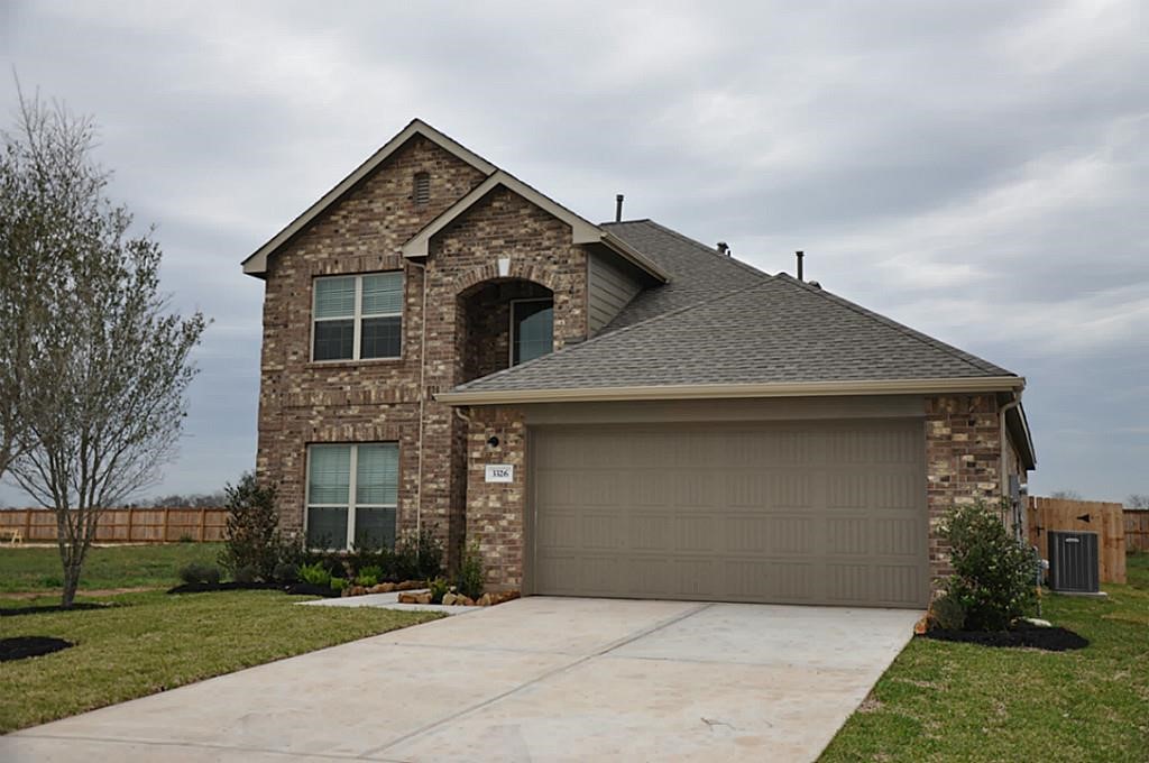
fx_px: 1195
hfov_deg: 51.3
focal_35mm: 38
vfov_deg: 35.4
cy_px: 382
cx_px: 574
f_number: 4.5
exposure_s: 1/200
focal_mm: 25
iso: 200
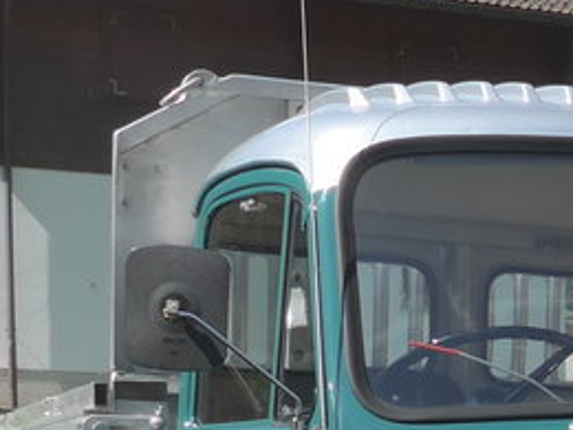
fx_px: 2218
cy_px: 792
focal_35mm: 134
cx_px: 875
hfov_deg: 13.8
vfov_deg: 10.4
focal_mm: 6
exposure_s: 1/640
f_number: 4
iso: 160
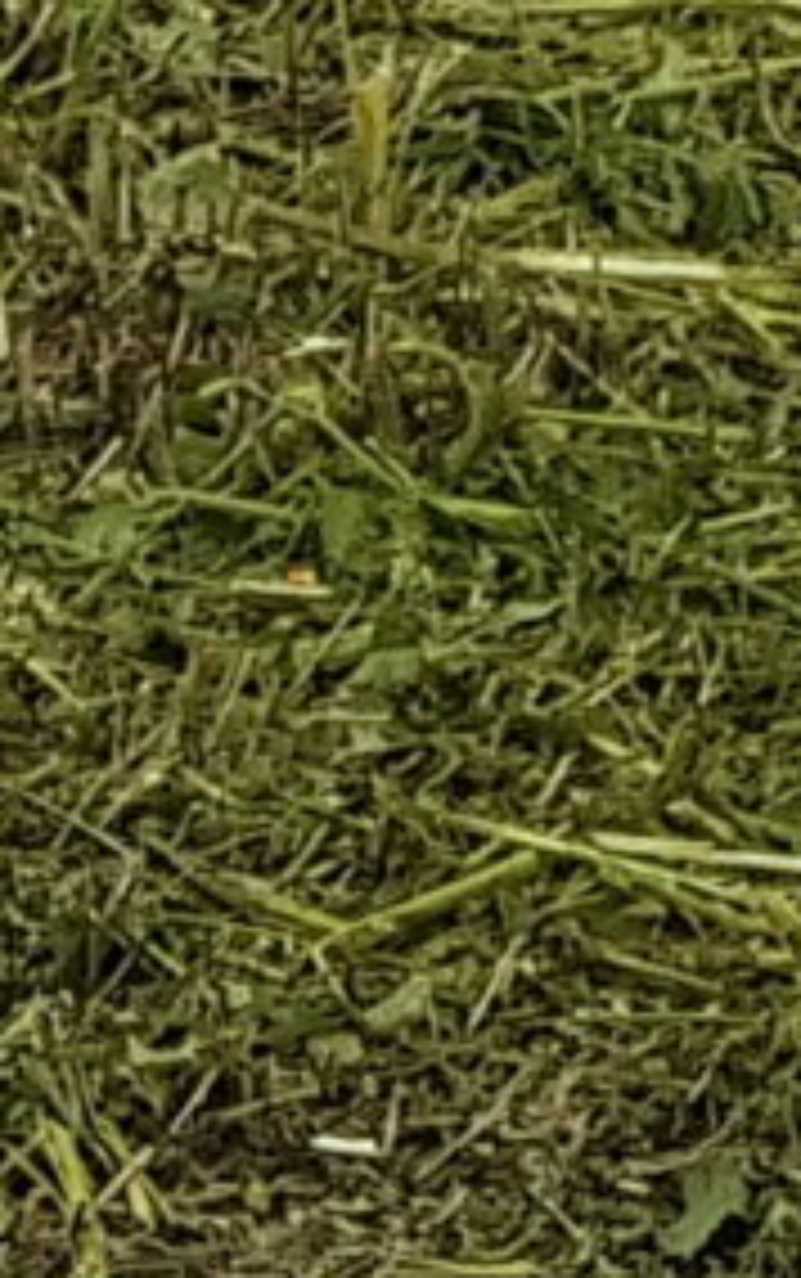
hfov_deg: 5.3
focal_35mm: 248
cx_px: 0
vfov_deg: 7.3
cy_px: -2808
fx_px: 8645
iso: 40
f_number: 1.7
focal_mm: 4.2
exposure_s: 1/1184
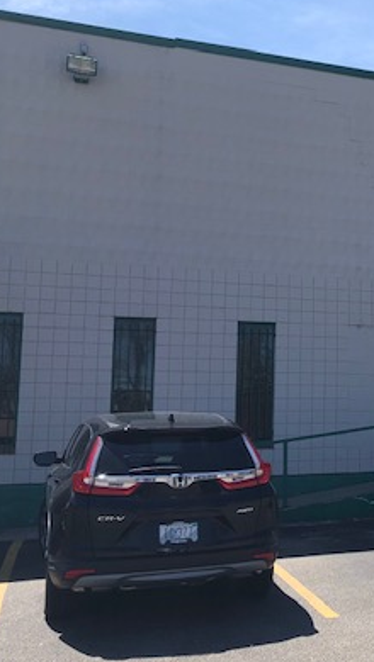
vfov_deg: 41.3
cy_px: 328
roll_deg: +0.7
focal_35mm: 50
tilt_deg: +7.7
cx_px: 478
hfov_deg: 21.8
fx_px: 880
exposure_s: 1/1372
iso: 20
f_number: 1.8
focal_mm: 3.99
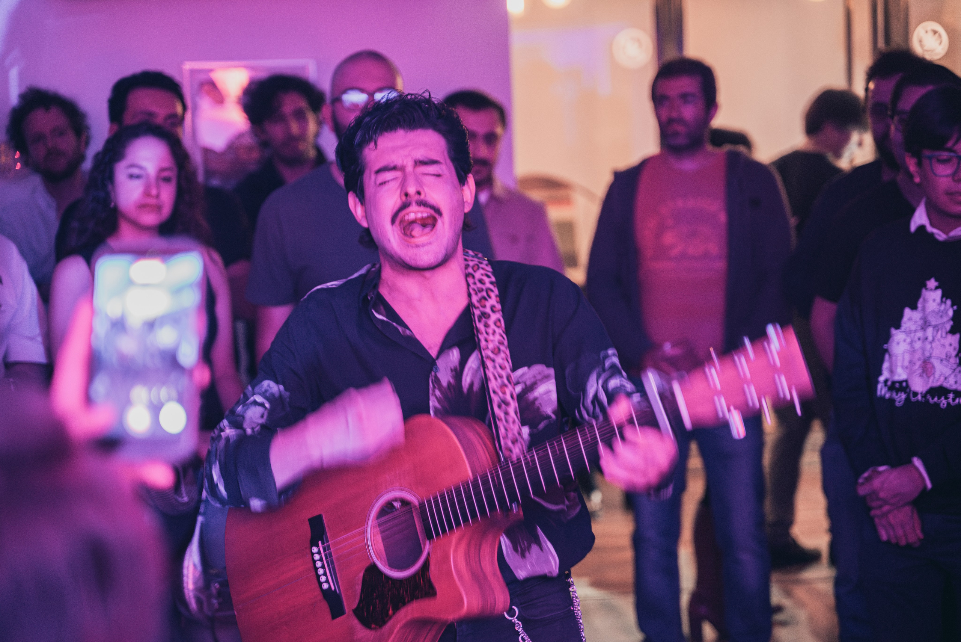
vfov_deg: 18.2
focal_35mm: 75
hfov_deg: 27.0
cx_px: 480
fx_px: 2003
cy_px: 321
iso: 6400
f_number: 2.8
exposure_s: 1/25
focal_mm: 75
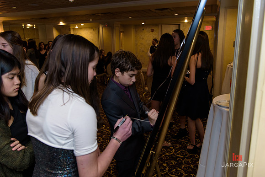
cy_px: 88
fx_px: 214
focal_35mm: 29
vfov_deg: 45.0
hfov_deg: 63.6
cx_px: 132
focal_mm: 29
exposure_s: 1/125
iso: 1600
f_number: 3.2
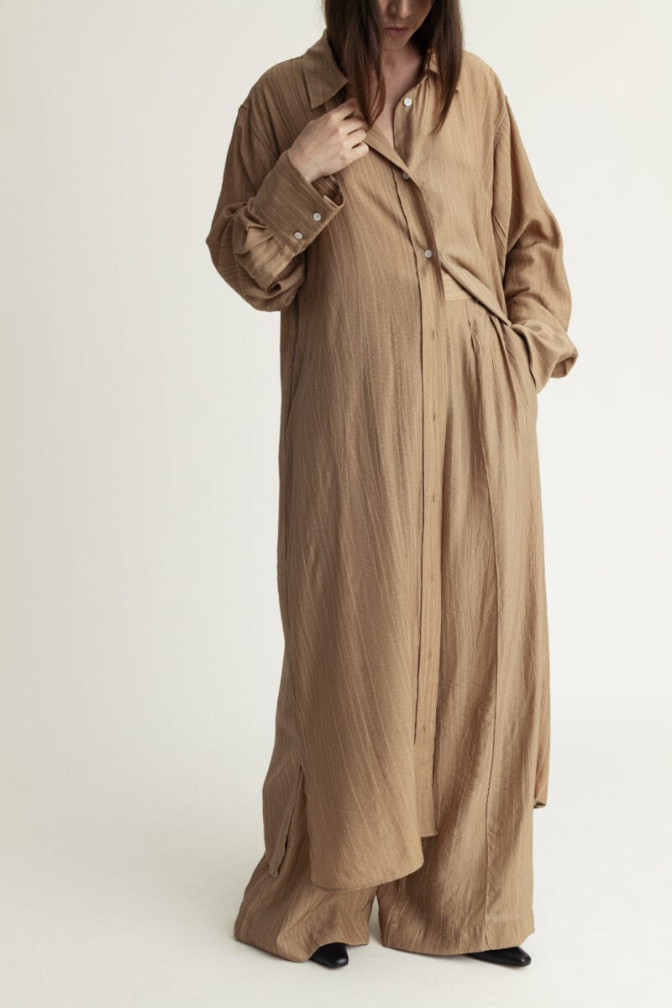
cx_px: 336
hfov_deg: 30.5
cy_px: 504
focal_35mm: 44
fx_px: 1231
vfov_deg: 44.5
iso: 200
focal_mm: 44
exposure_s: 1/250
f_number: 8
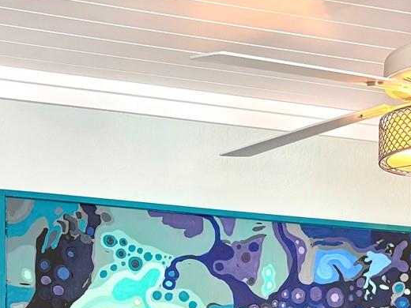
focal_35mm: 80
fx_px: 950
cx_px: 227
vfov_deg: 16.7
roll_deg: -0.2
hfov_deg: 24.4
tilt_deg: -2.2
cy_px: 468
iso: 125
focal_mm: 5.96
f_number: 1.6
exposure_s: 1/68
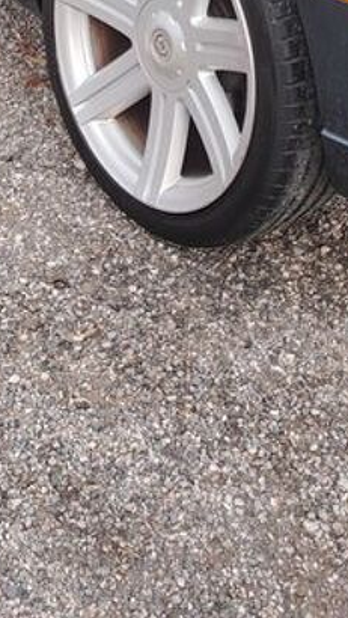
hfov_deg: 14.2
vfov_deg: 20.4
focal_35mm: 85
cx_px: 134
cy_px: -379
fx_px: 1393
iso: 106
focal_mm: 5.25
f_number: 1.75
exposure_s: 1/100
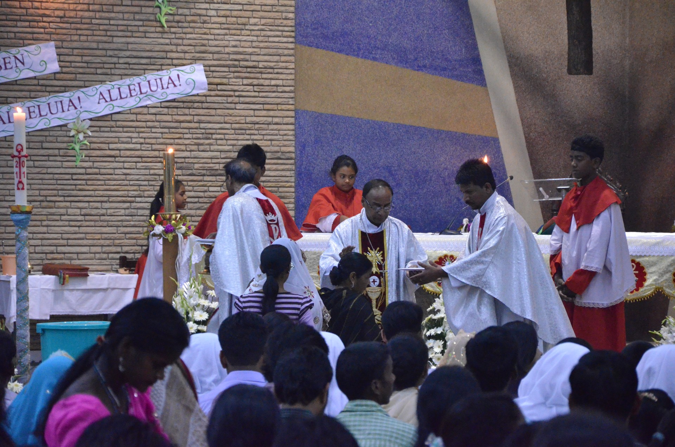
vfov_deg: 8.7
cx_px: 338
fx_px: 2947
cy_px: 224
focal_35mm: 158
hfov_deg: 13.1
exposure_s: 1/80
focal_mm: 105
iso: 6400
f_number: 5.6
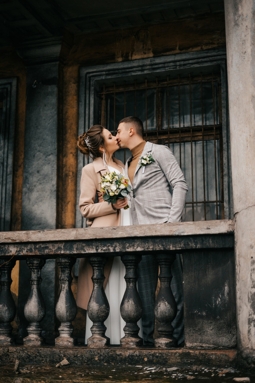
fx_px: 531
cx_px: 128
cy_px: 192
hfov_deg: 27.0
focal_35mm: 50
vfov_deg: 39.6
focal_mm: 50
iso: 400
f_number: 2
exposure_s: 1/200
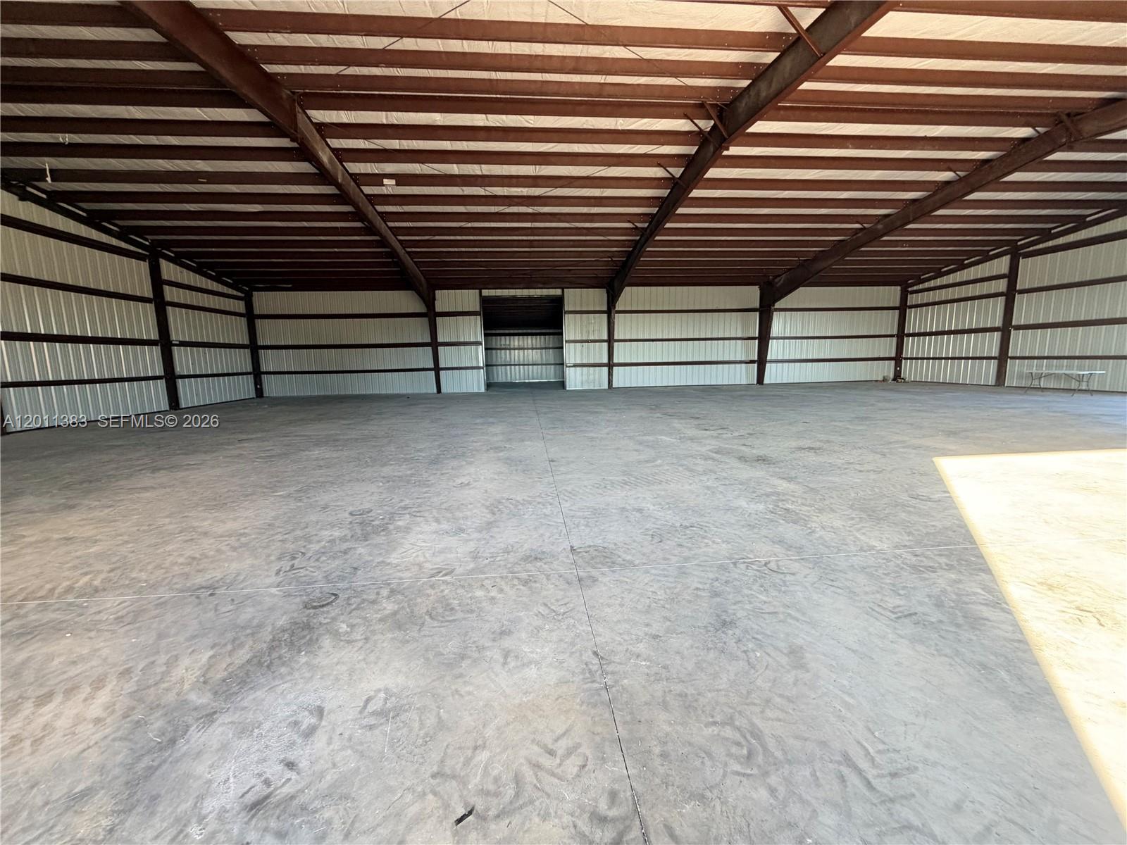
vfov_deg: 85.7
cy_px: 422
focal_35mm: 14
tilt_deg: -4.9
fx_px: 456
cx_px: 564
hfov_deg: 102.1
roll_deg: +2.5
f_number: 2.2
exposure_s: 1/121
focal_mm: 2.22
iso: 160
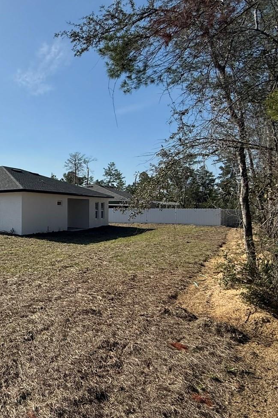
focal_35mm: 24
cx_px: -35
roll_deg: -0.5
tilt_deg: +0.3
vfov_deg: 73.8
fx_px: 278
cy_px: 208
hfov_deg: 41.2
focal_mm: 2.22
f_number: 2.2
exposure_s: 1/4425
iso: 50
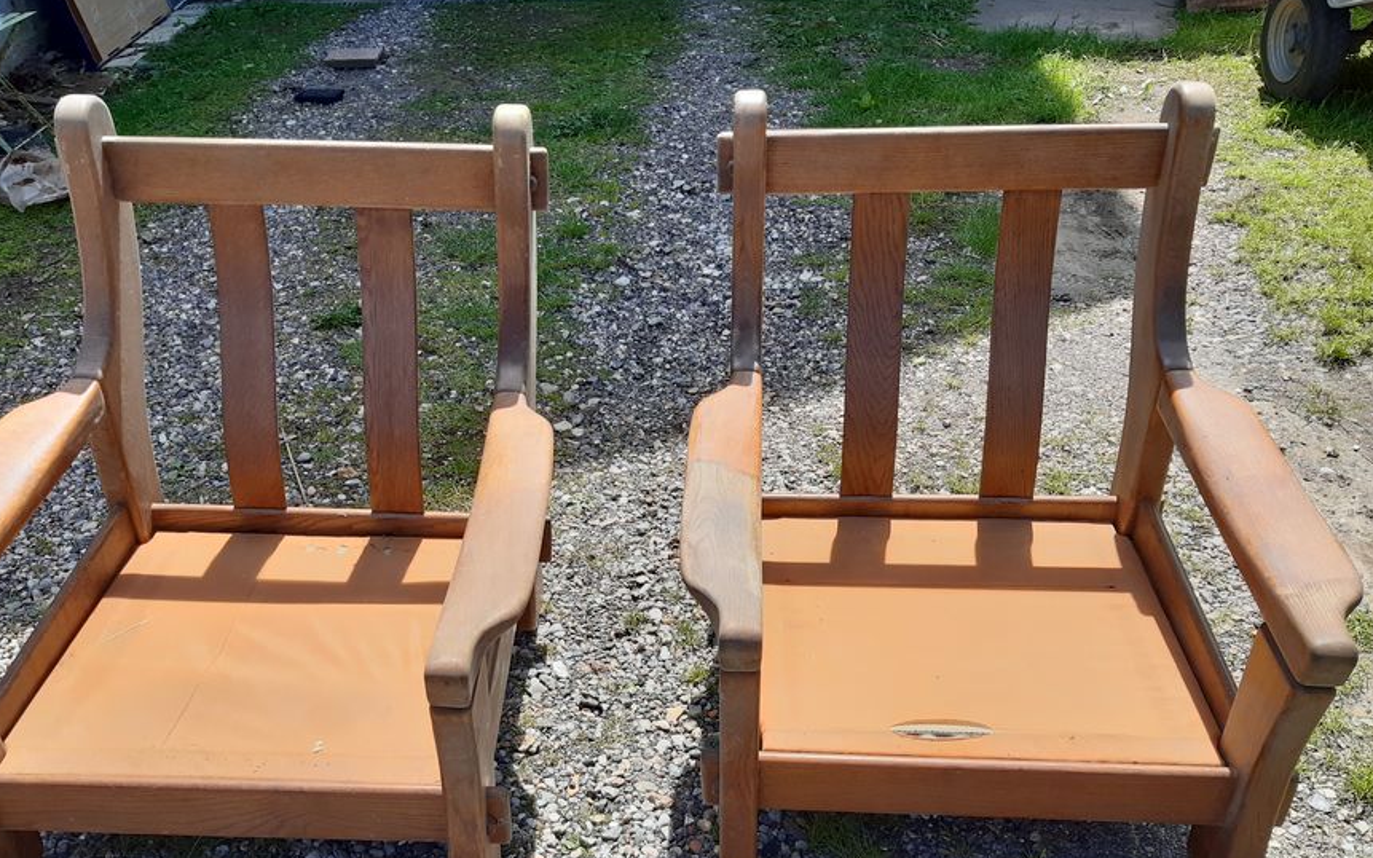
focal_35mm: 32
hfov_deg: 59.6
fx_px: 1197
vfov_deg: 39.2
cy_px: 529
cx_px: 644
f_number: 1.7
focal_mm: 3.92
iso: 40
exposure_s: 1/1011
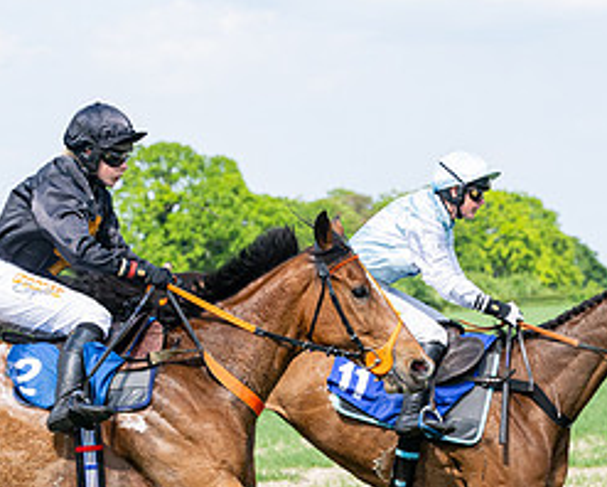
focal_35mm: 186
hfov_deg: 10.3
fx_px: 3344
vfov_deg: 8.3
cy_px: 509
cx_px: 95
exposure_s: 1/3200
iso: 400
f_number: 4
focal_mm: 70
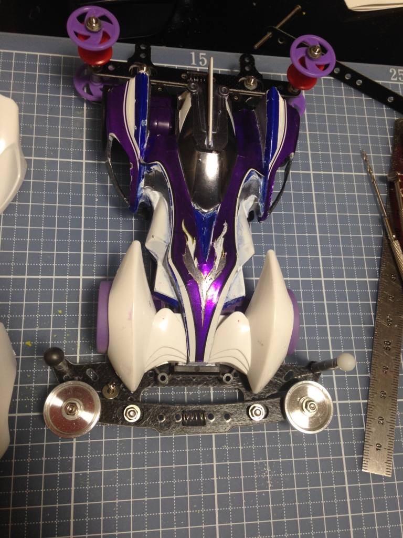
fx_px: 512
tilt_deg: -70.6
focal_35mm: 33
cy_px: 269
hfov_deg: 42.9
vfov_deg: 55.4
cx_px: 202
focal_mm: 4.12
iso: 64
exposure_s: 1/20
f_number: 2.4
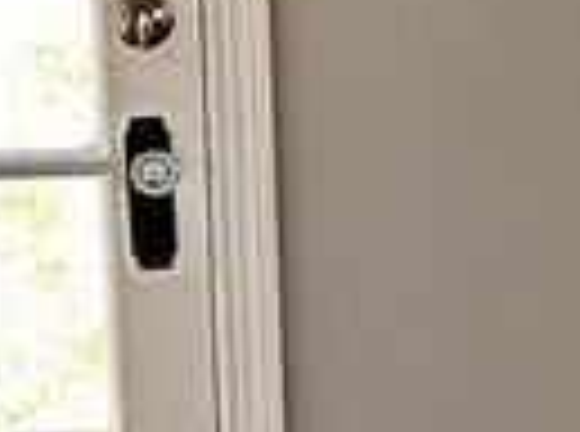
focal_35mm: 207
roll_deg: -3.2
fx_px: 3459
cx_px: 1547
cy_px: 436
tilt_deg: -16.0
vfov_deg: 7.1
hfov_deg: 8.5
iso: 125
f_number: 1.5
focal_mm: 5.7
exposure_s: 1/96
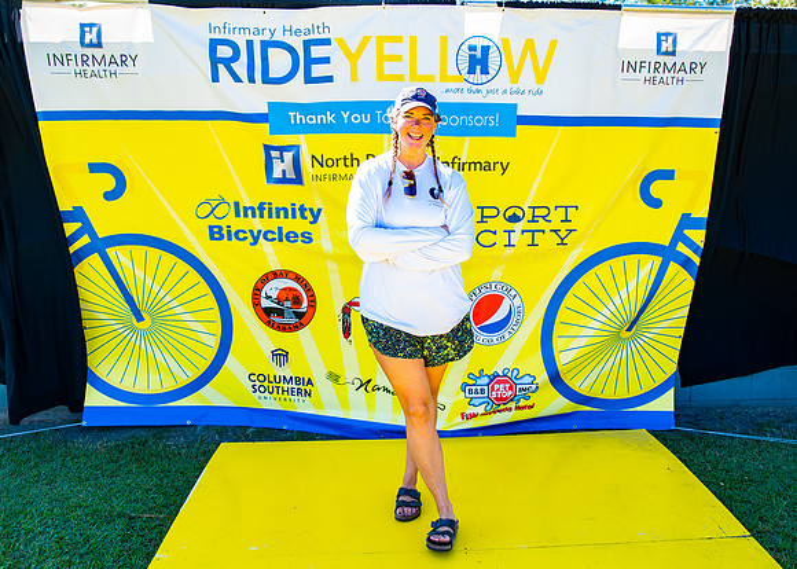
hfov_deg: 59.7
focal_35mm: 31
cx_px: 436
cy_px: 282
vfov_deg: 44.7
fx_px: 692
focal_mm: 26
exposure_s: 1/200
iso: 100
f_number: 2.8
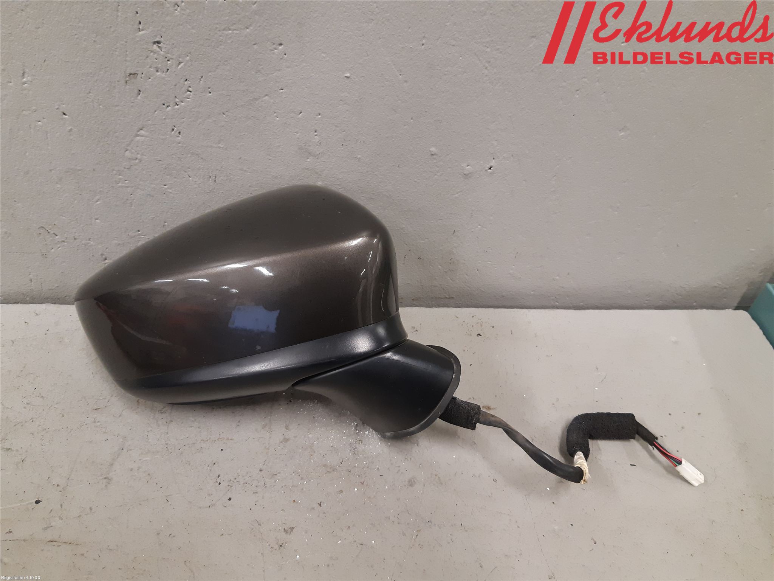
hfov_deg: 67.3
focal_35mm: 26
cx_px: 387
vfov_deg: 53.1
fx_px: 581
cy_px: 290
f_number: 1.7
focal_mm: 3.93
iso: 160
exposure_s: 1/50
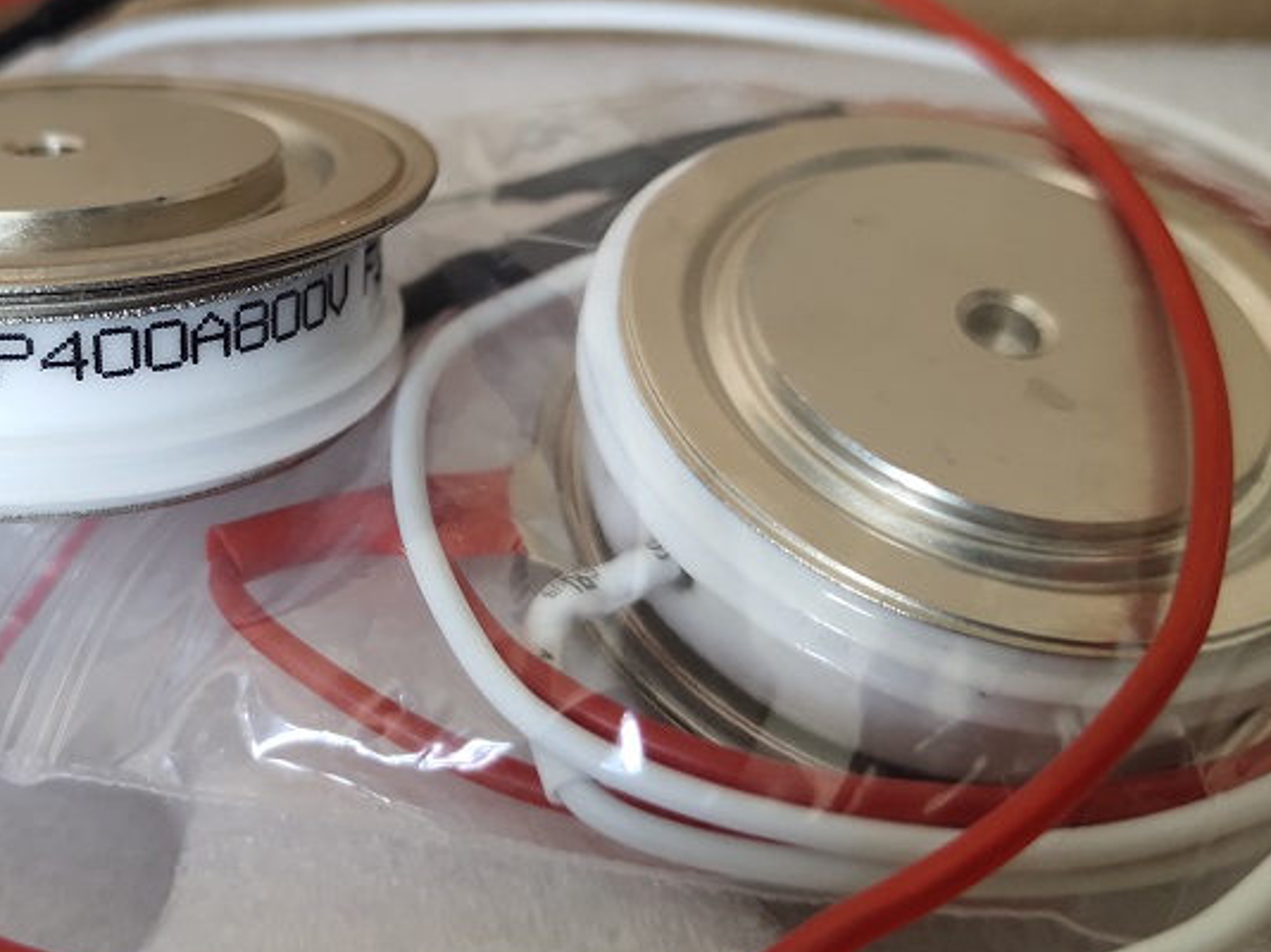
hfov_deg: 37.9
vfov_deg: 29.6
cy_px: 376
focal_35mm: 49
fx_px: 1798
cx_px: 307
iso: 205
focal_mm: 4.27
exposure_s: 1/50
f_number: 1.8
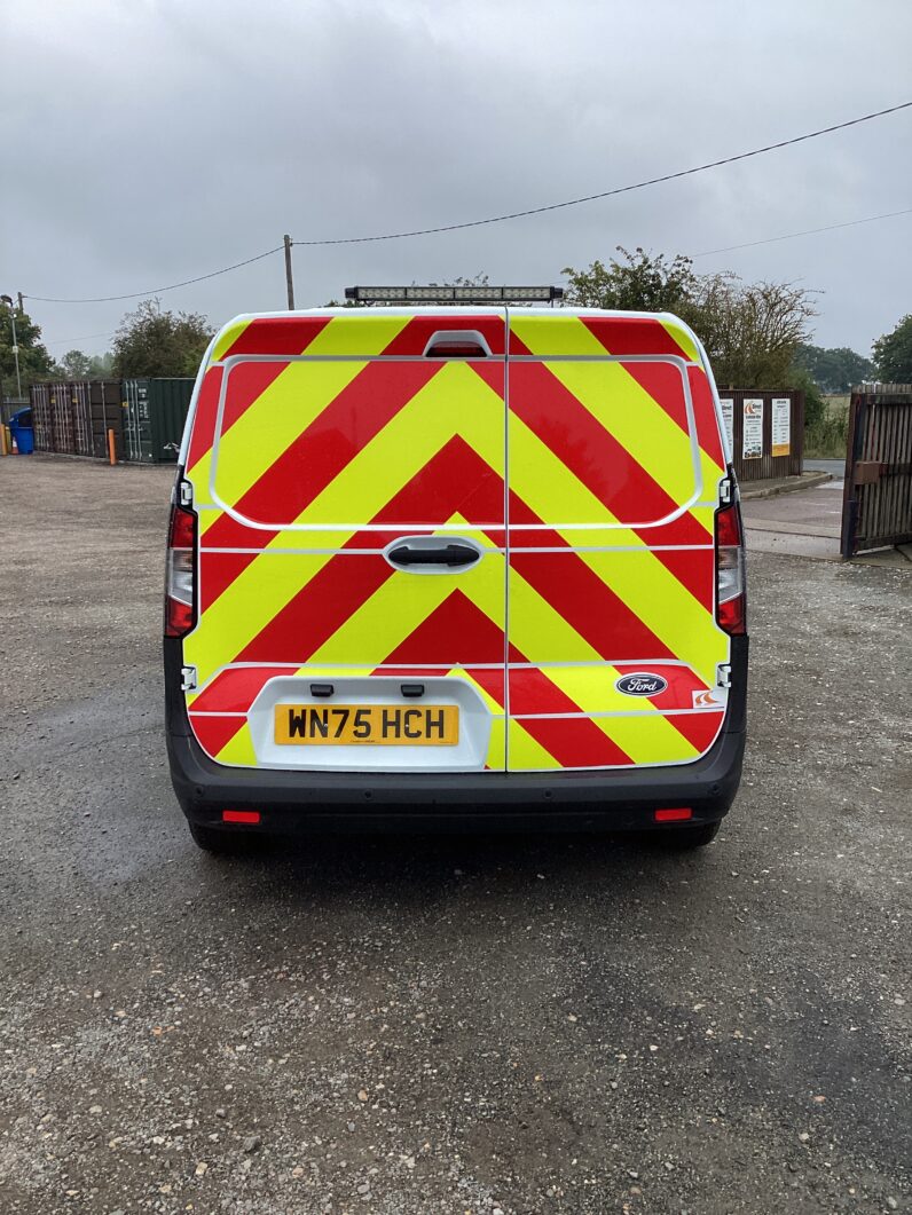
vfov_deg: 58.3
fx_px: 1089
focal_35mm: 31
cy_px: 608
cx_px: 456
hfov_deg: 45.5
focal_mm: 3.3
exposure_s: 1/494
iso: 25
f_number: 2.4
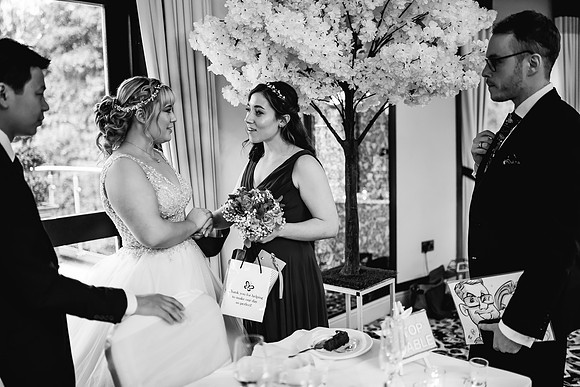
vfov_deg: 37.9
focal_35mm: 35
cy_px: 194
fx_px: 564
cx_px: 290
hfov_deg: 54.4
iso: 1250
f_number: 1.4
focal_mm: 35
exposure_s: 1/250
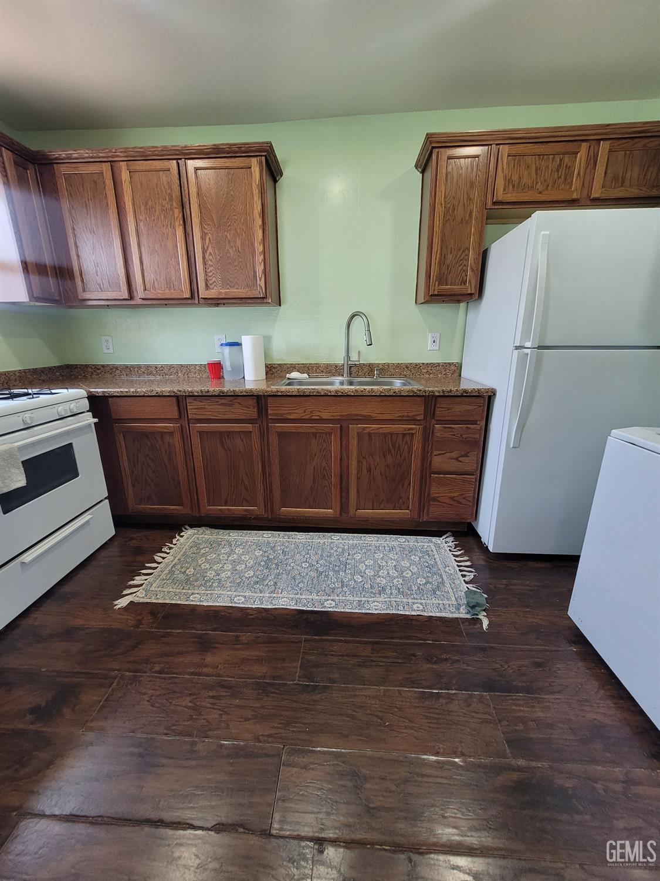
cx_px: 330
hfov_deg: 89.9
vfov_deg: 106.2
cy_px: 440
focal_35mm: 13
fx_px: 330
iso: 125
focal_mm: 1.74
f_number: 2.2
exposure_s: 1/60
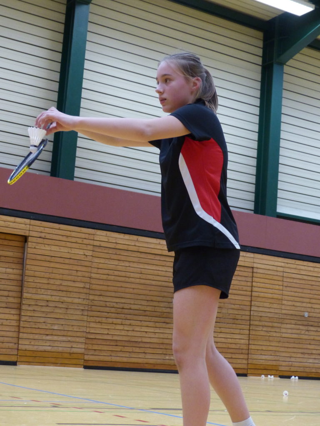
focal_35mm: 66
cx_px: 160
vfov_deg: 29.4
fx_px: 813
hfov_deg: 22.3
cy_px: 213
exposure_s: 1/125
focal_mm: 11.9
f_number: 2.8
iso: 500
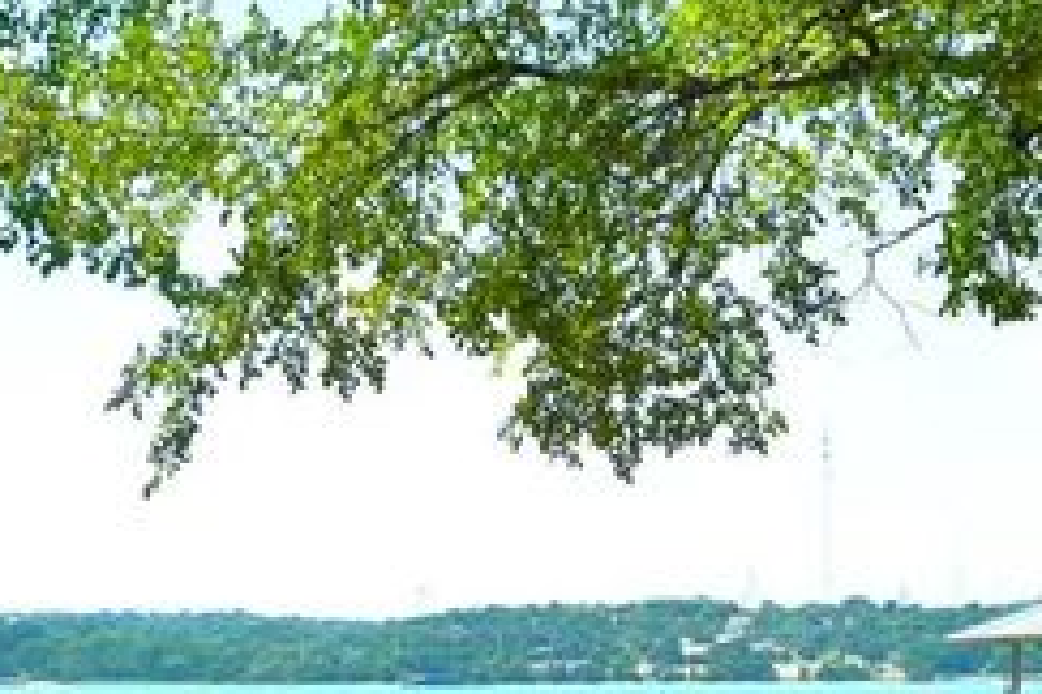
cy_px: 418
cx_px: 630
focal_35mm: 114
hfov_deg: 17.9
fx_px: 3299
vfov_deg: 12.0
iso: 200
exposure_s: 1/320
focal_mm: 18
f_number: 9
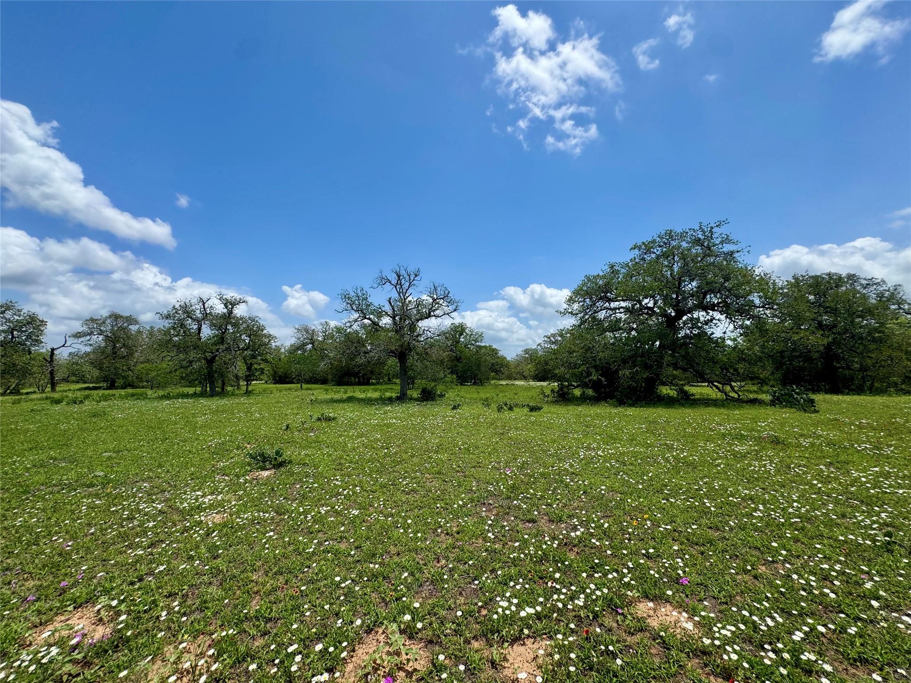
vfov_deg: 85.7
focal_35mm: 14
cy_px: 342
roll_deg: +0.5
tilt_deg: +4.3
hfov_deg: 102.1
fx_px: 368
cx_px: 456
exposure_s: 1/2494
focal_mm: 2.22
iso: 50
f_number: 2.2
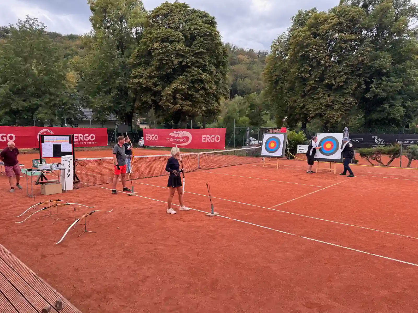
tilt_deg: -4.6
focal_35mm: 24
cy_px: 156
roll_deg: +0.2
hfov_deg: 71.6
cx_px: 209
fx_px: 290
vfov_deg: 56.8
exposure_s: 1/518
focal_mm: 6.76
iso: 80
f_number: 1.78
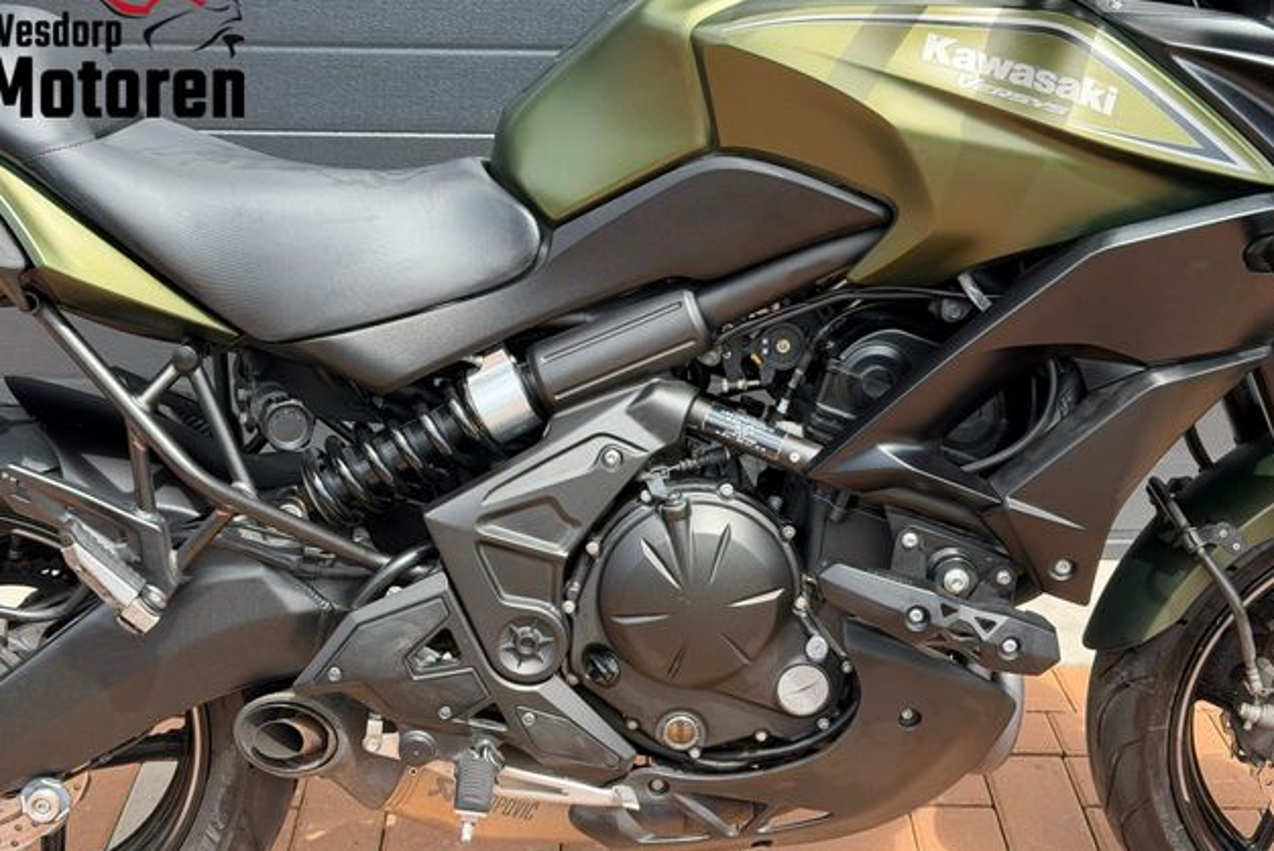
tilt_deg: -27.1
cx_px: 635
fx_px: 1806
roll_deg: -0.7
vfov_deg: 26.5
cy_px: 470
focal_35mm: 51
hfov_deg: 38.9
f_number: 1.78
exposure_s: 1/1307
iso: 100
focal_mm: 6.76
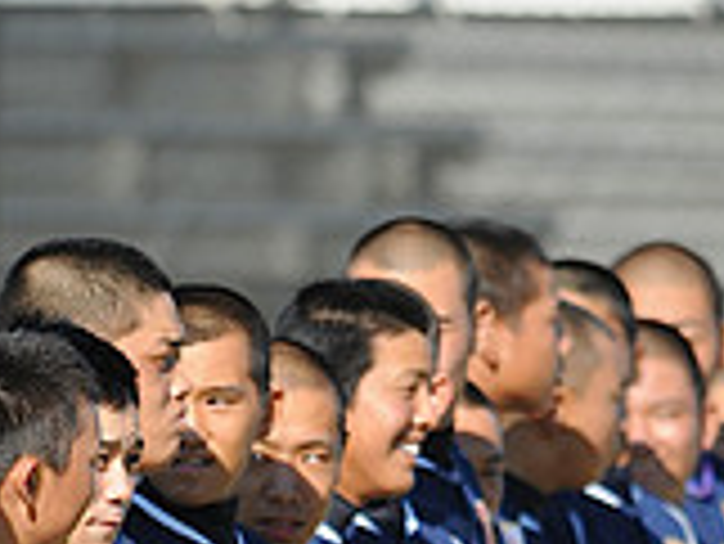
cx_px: 313
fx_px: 25284
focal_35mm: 1208
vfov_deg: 1.2
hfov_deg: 1.6
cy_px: 814
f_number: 4
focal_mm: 300
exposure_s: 1/1250
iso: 200
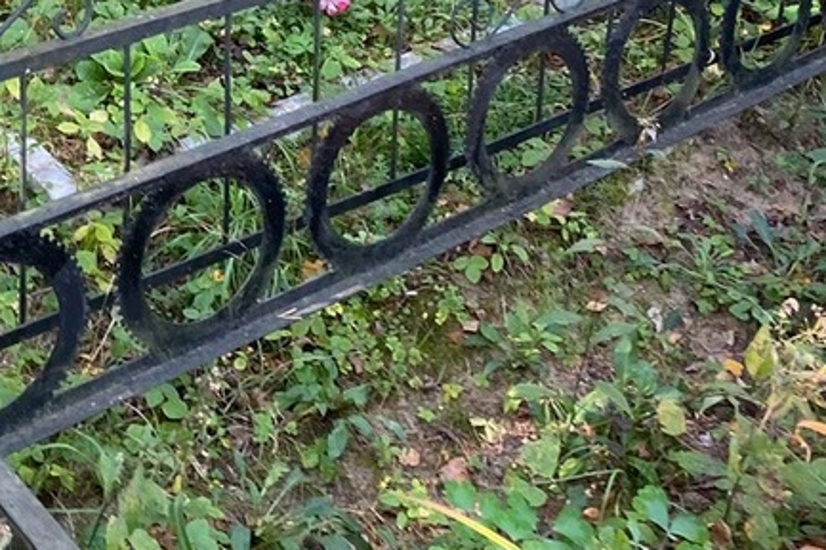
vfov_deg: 19.6
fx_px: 1467
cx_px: 143
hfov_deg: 30.5
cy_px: -159
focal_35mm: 64
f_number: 1.8
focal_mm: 4.25
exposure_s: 1/121
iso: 125
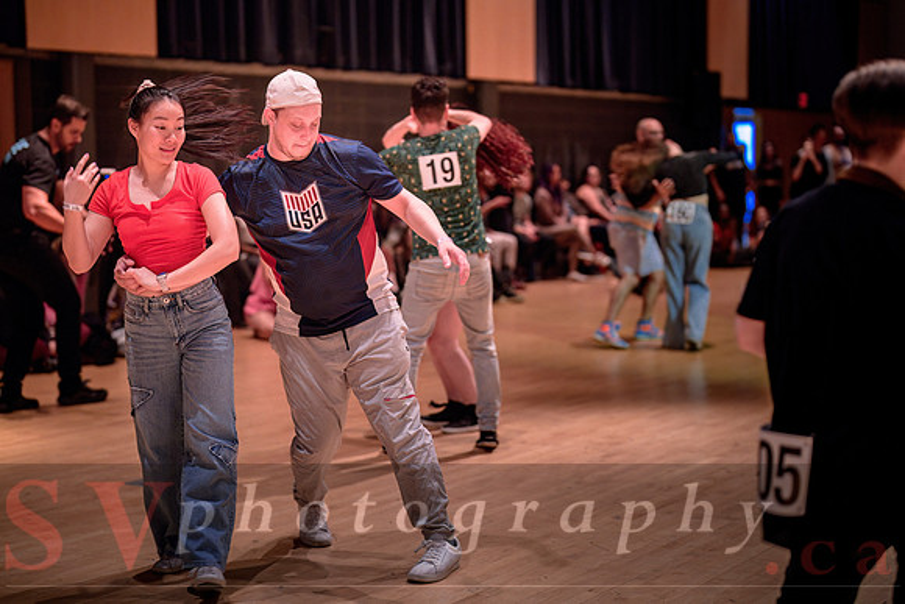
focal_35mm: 66
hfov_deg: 30.6
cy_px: 310
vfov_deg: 20.7
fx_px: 1655
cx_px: 441
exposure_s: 1/250
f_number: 1.4
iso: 1600
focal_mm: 50
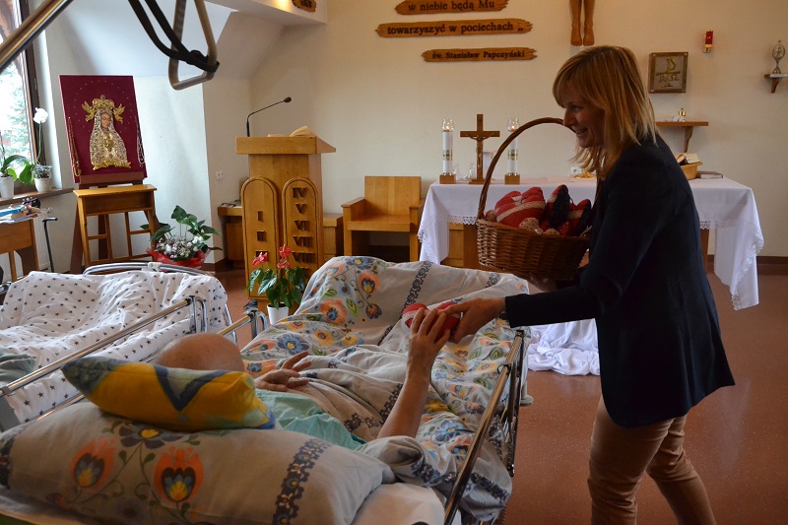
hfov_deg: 59.5
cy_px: 262
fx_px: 689
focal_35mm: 32
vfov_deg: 41.7
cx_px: 394
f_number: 5.6
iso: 3200
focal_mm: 21
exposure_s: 1/125
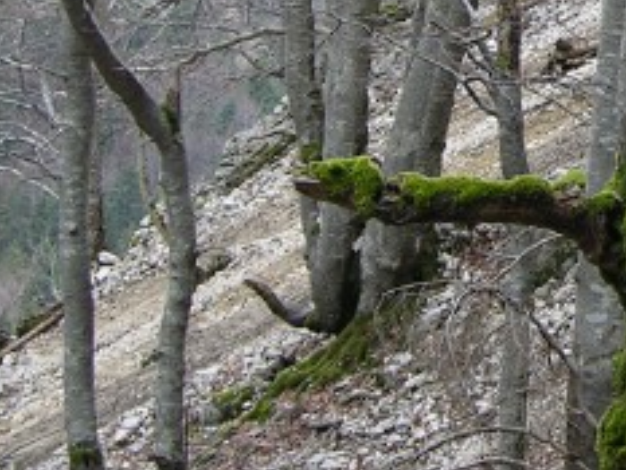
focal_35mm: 154
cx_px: 699
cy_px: 24
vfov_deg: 9.6
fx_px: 2786
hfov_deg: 12.6
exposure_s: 1/34.9
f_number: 2.8
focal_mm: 8.9
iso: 50
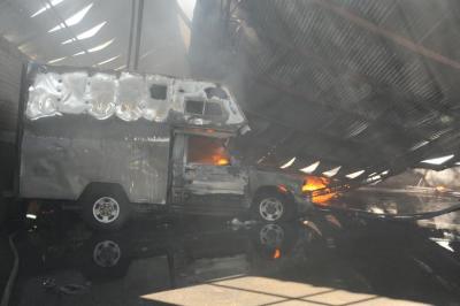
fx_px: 485
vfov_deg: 35.0
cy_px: 153
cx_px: 230
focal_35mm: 38
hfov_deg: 50.7
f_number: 4.2
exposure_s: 1/60
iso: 200
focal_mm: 38
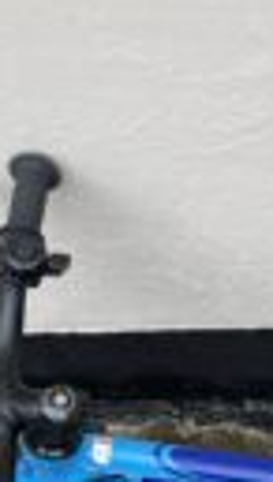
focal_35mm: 79
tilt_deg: -65.9
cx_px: 318
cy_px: 400
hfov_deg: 14.9
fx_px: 1012
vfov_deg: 26.2
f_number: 1.6
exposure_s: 1/121
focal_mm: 4.2
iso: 100
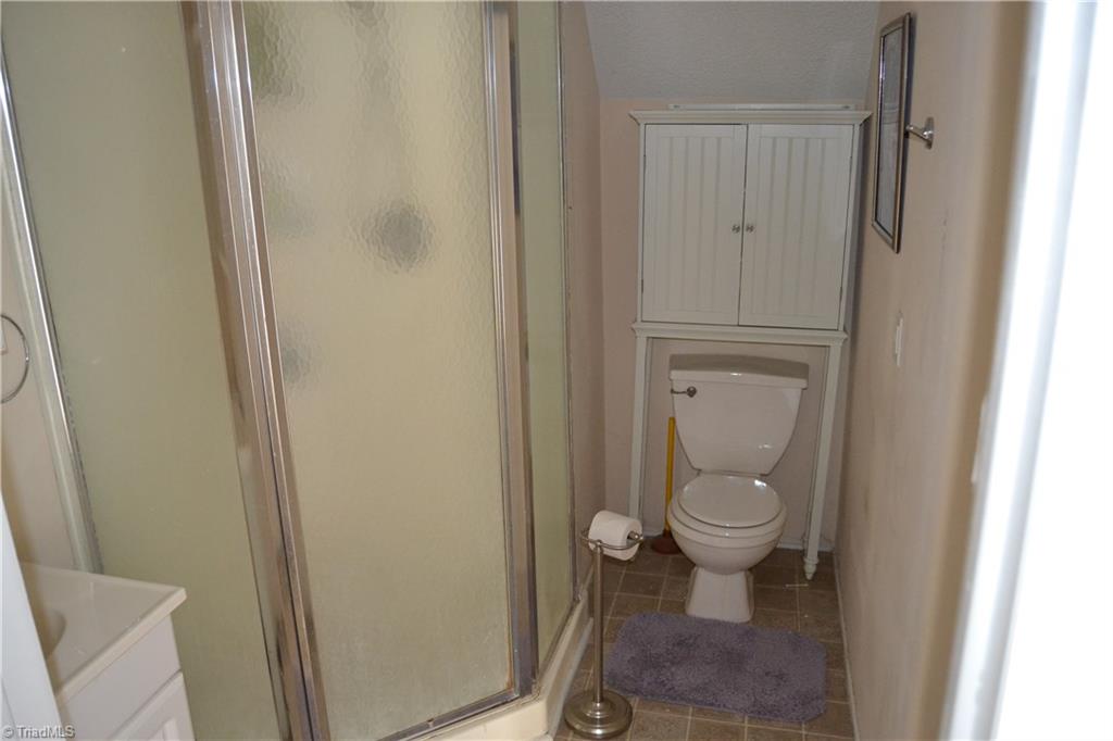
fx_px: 834
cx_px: 556
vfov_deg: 47.9
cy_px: 370
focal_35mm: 27
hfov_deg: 67.4
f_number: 3.5
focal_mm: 18
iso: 2000
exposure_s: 1/60
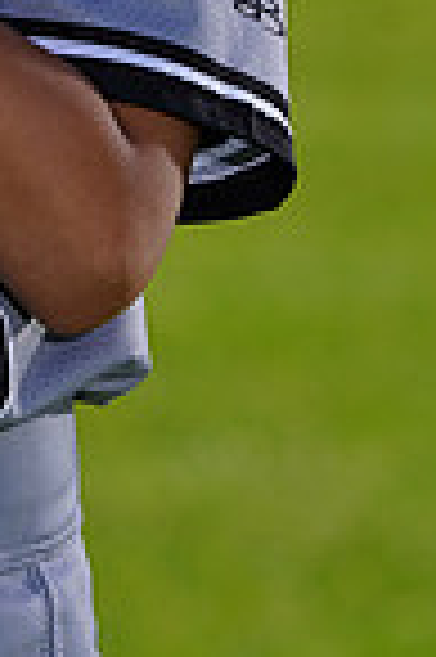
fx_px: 16187
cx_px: -330
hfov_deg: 1.5
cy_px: -148
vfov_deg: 2.3
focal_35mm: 889
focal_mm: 224
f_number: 8
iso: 100
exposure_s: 1/250
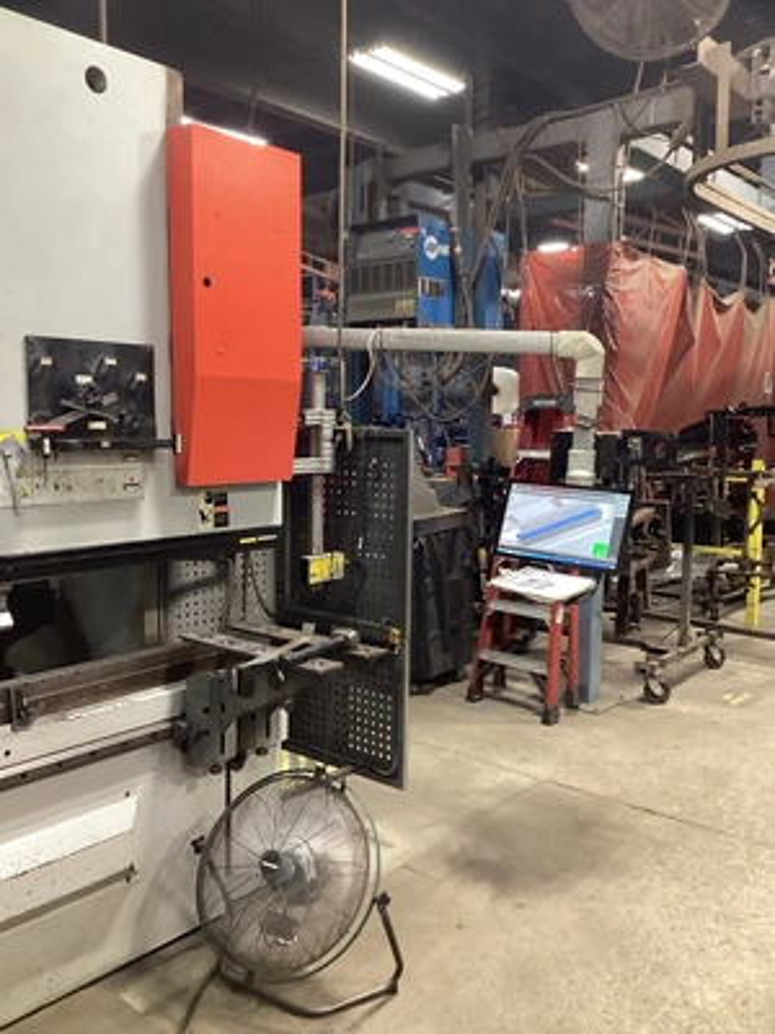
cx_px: 388
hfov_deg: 45.4
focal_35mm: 31
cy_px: 517
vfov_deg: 58.4
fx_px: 925
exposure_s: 1/60
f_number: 2.4
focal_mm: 3.3
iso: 250
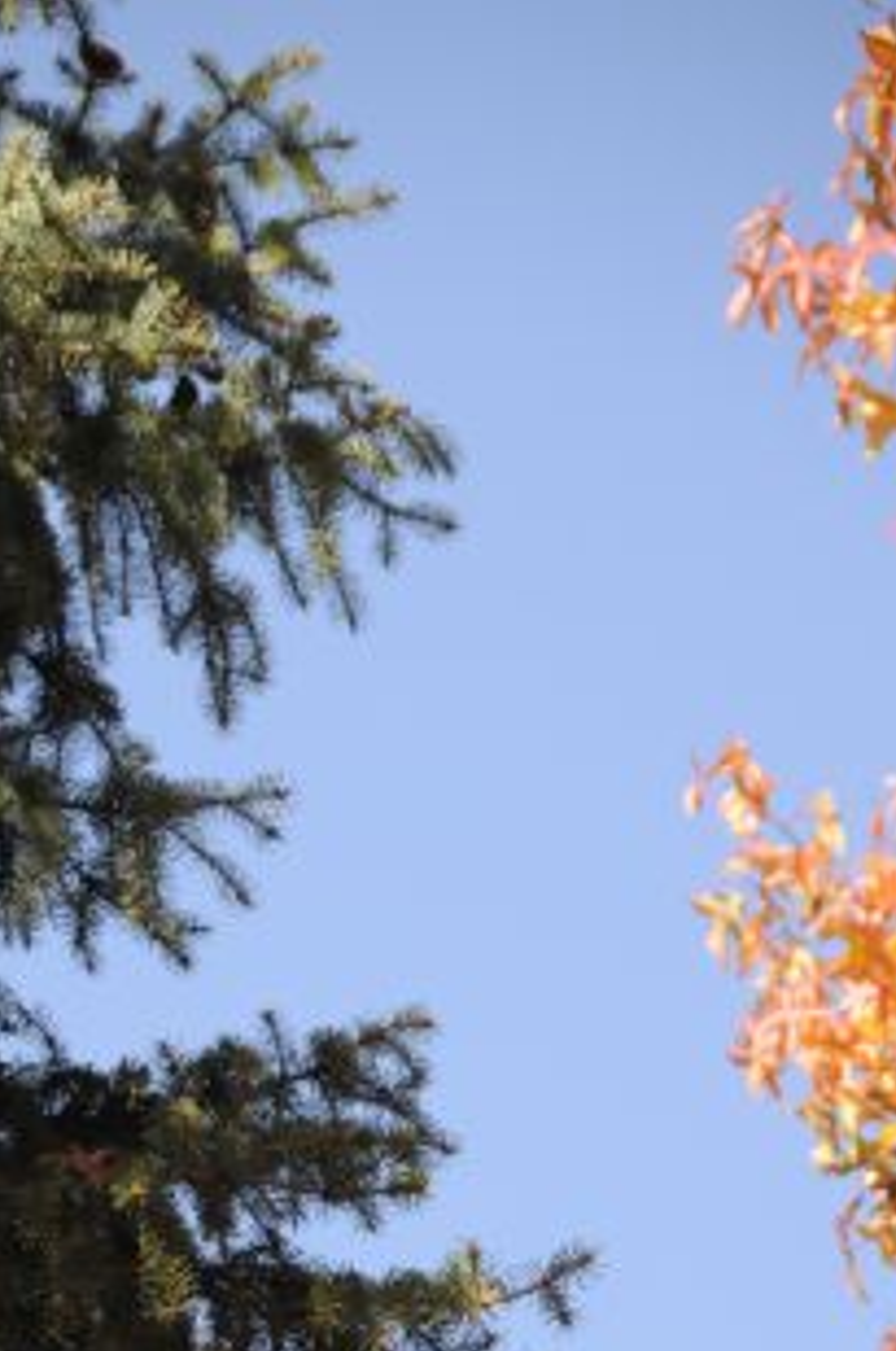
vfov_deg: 5.0
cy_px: 1089
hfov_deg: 3.3
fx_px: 15470
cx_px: 297
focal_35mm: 413
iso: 320
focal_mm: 170
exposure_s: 1/500
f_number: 5.6
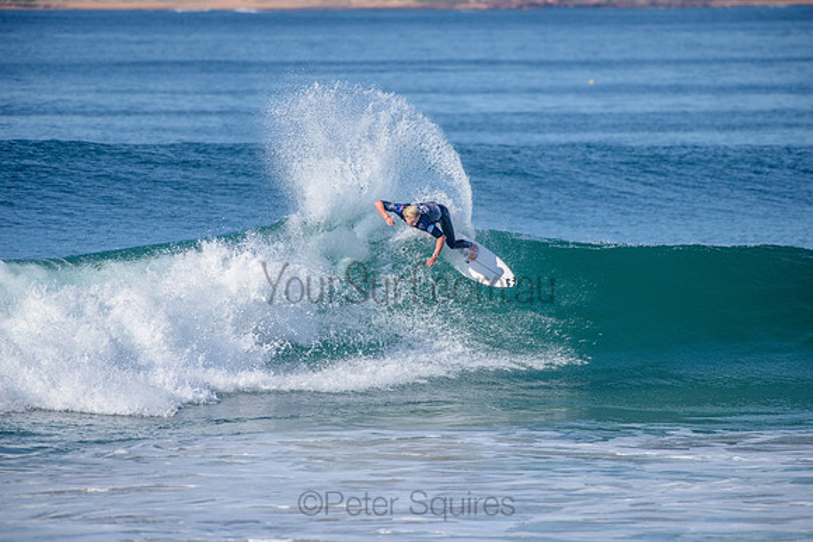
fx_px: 11294
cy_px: 271
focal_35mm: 500
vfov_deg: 2.8
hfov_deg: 4.1
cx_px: 406
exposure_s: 1/2500
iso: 250
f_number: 5.6
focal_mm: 500
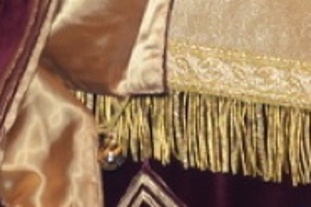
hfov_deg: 3.9
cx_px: 221
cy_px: -381
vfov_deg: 2.6
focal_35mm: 530
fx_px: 4578
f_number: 5
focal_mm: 82
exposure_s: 1/60
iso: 1000
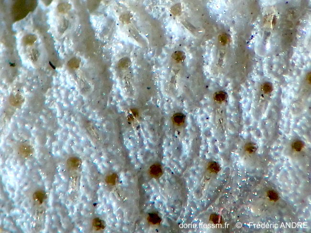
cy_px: 116
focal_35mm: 82
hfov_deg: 23.8
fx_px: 737
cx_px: 156
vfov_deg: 18.0
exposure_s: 1/250
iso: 200
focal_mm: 14.62
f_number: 5.6
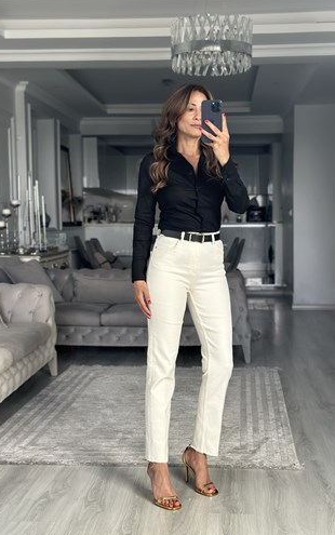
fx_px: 759
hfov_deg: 24.9
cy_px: 269
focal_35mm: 52
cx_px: 183
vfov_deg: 38.8
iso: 125
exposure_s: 1/91
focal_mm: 6.86
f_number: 1.78
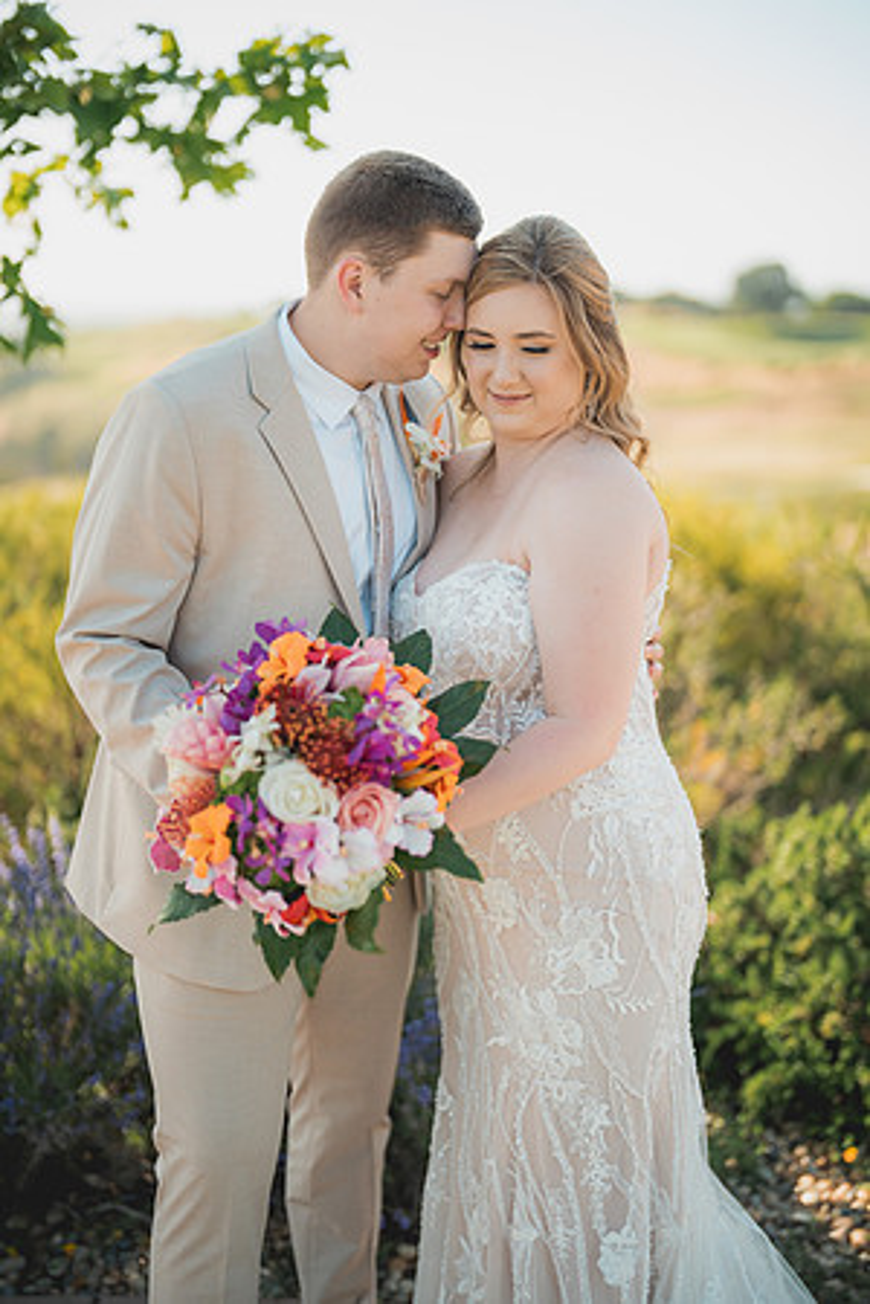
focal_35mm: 50
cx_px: 435
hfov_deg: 27.0
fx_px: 1812
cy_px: 652
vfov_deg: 39.6
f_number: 1.2
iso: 50
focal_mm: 50
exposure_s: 1/1250
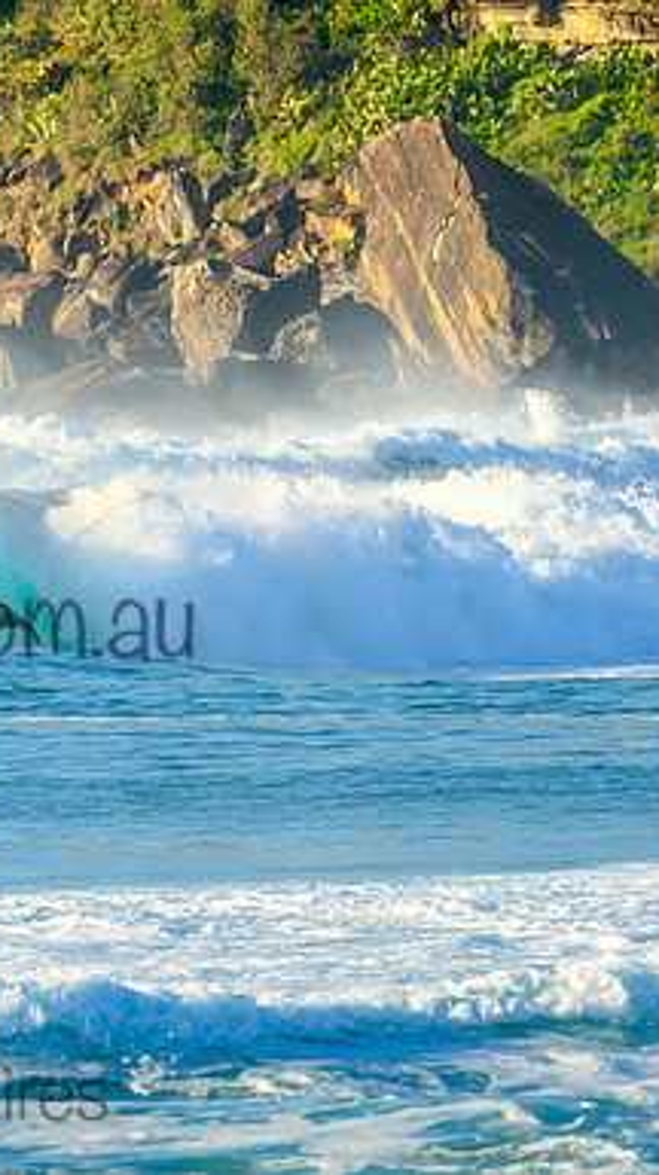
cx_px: -36
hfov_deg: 1.4
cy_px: 574
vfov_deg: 2.5
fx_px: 27018
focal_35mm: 868
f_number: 9
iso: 1000
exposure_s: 1/2000
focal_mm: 400
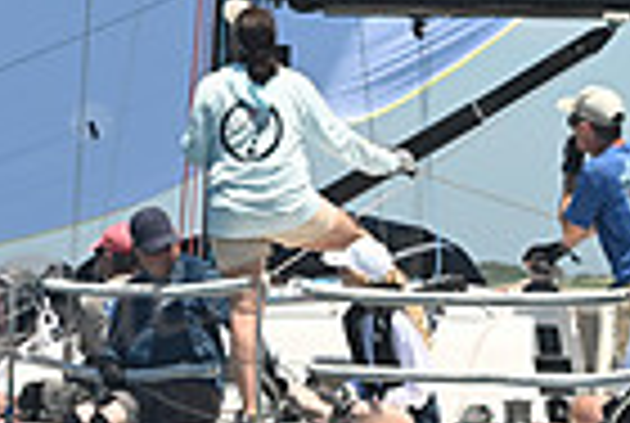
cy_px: 52
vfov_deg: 4.5
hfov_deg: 6.6
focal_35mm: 310
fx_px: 5437
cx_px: 540
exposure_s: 1/1000
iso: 320
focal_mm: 75
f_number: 7.1
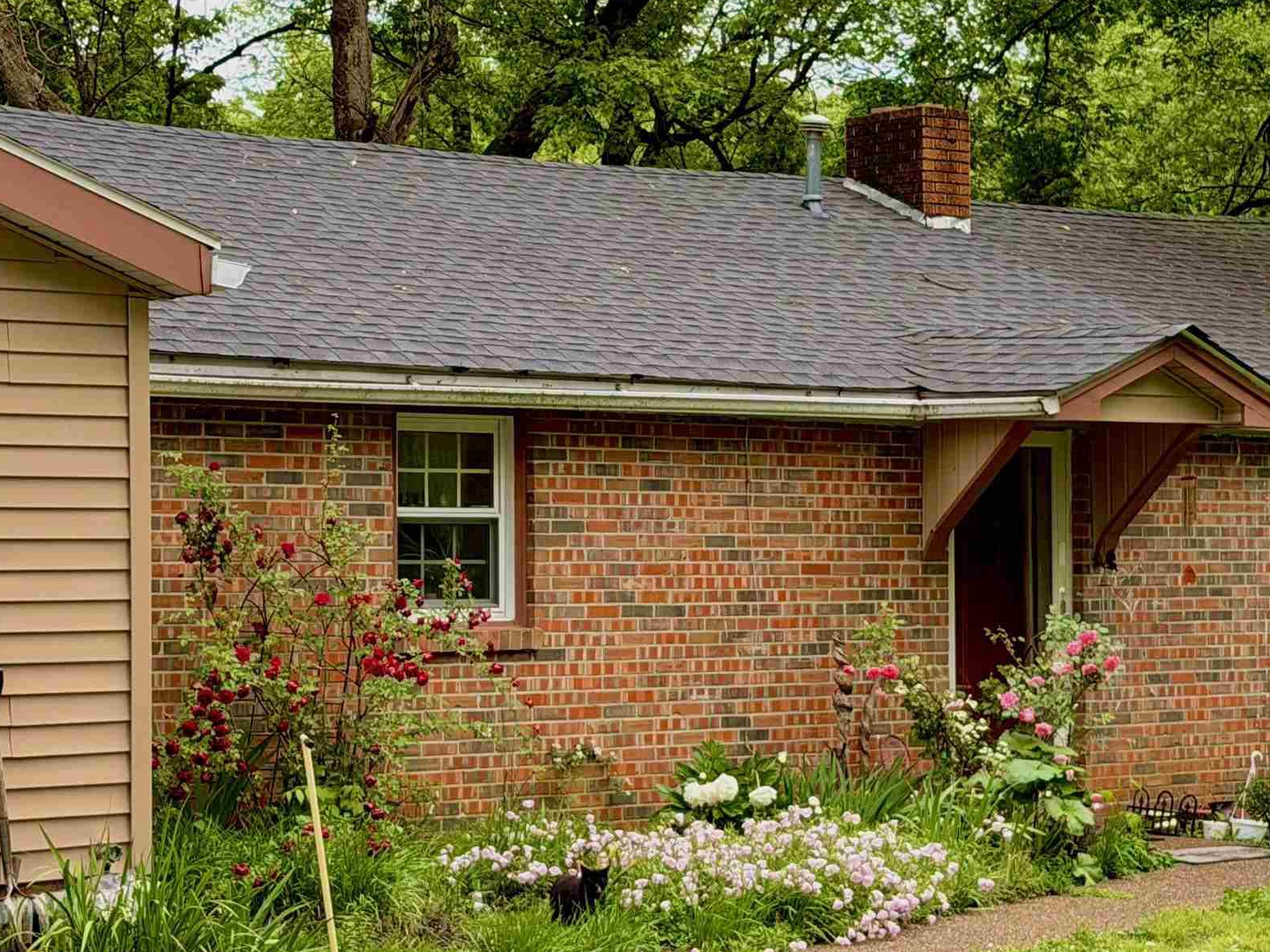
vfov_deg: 15.9
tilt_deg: +1.5
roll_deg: +1.0
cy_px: 437
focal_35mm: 93
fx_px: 3411
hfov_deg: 21.1
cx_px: 597
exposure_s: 1/1185
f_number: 1.78
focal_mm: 6.76
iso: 64
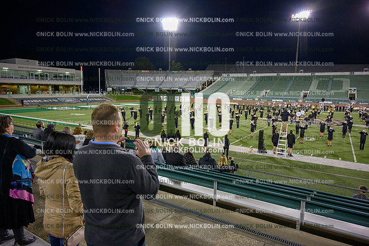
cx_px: 184
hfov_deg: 73.7
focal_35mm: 24
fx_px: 246
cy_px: 123
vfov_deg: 53.2
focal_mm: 24
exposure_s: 1/400
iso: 3200
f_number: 4
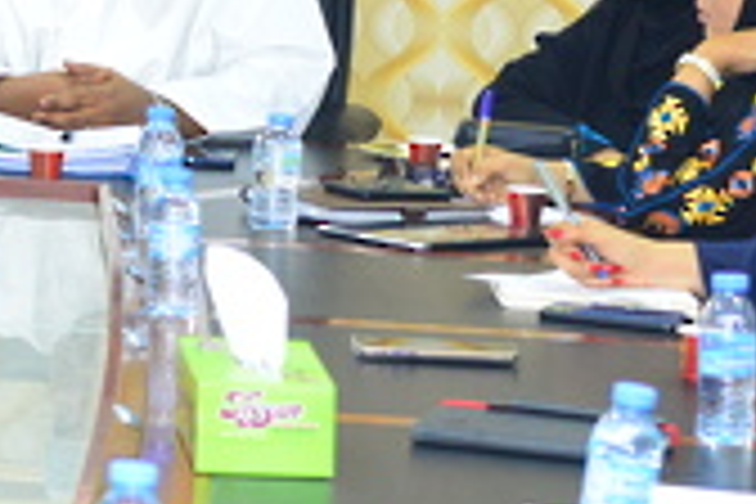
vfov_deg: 6.0
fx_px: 4809
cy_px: 4
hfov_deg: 8.9
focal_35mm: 229
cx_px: -112
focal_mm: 48
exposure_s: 1/100
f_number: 4.2
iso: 2500
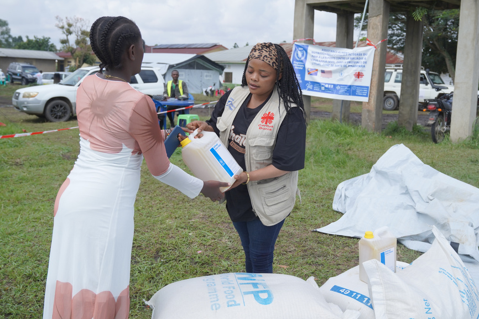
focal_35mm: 39
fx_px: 519
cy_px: 139
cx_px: 256
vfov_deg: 34.2
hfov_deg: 49.5
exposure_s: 1/2500
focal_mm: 33
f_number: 4.5
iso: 500
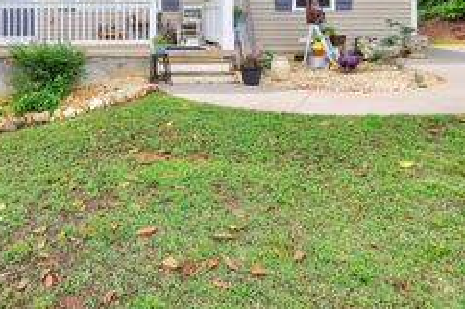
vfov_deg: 38.6
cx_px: 85
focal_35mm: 31
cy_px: 18
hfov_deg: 55.5
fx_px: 400
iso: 100
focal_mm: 10
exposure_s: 1/80
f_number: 5.6
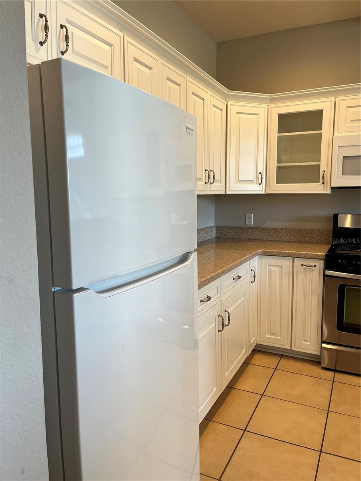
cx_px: 180
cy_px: 240
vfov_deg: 67.3
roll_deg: +1.8
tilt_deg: -6.1
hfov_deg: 53.1
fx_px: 362
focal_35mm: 26
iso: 100
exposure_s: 1/120
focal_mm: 5.1
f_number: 1.6
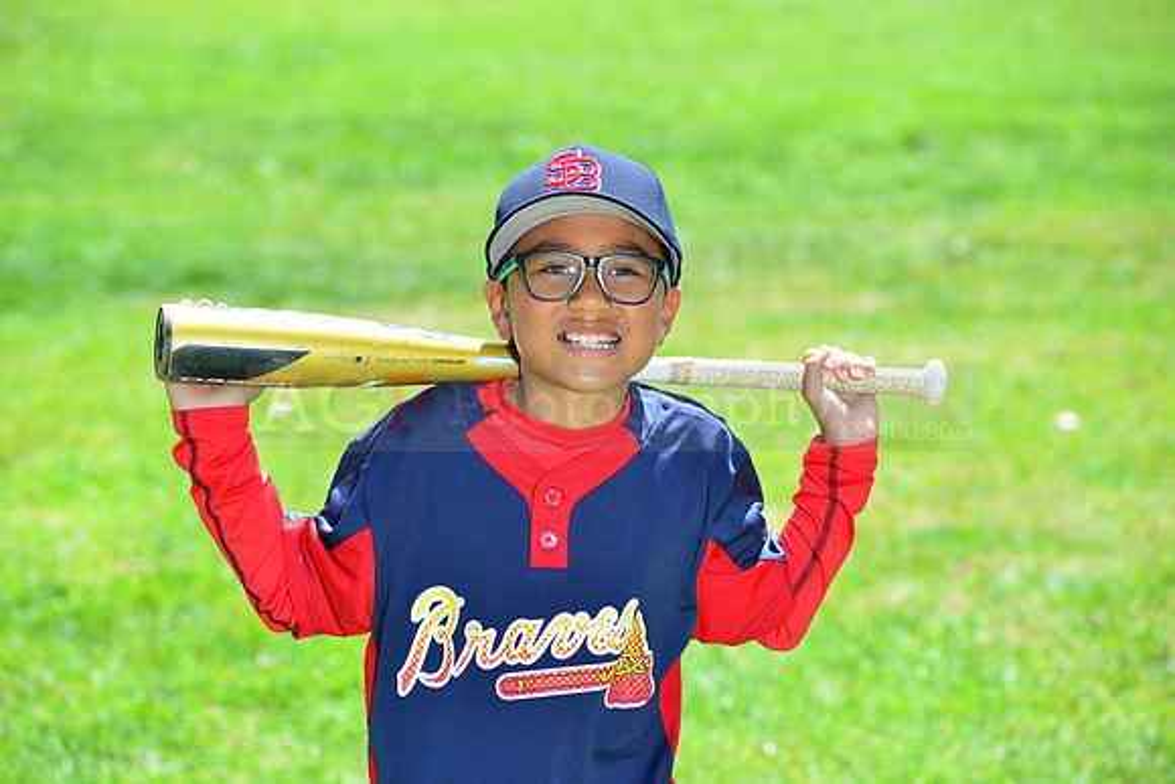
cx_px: 588
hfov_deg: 12.8
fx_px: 5223
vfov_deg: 8.6
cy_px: 392
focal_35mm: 160
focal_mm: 160
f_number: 8
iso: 200
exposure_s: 1/200
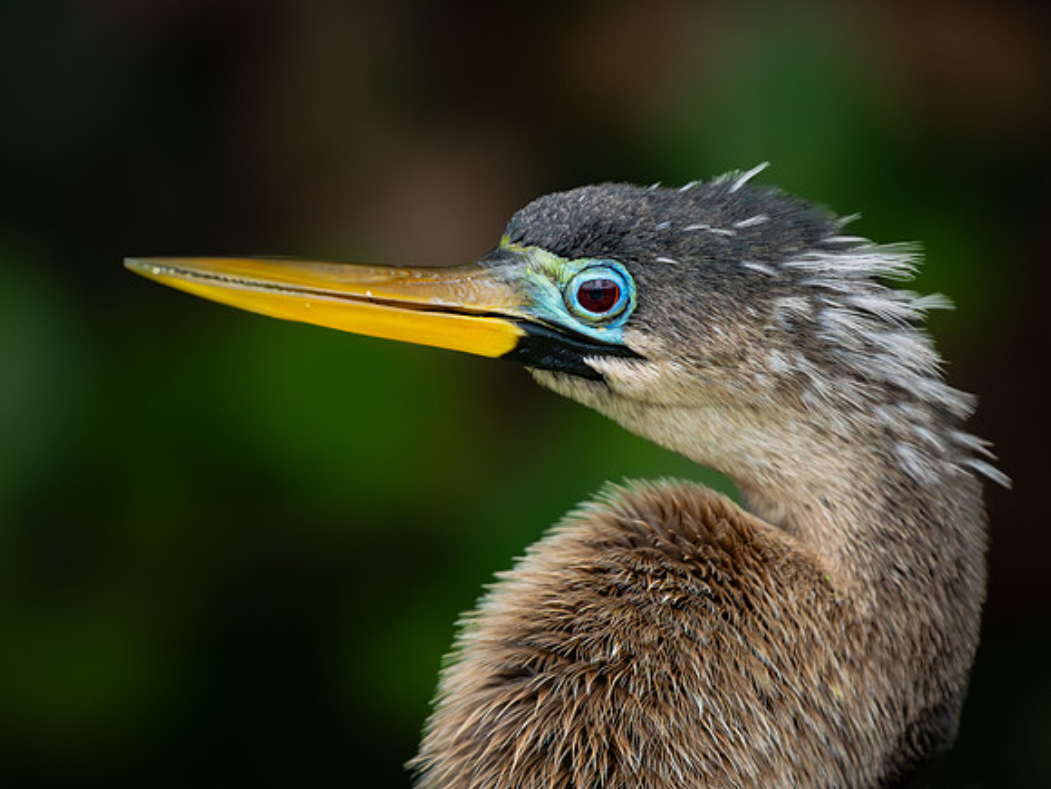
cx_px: 434
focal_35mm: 1110
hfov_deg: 1.8
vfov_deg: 1.3
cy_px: 298
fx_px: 33701
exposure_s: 1/2500
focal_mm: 445
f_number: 5.6
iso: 4000
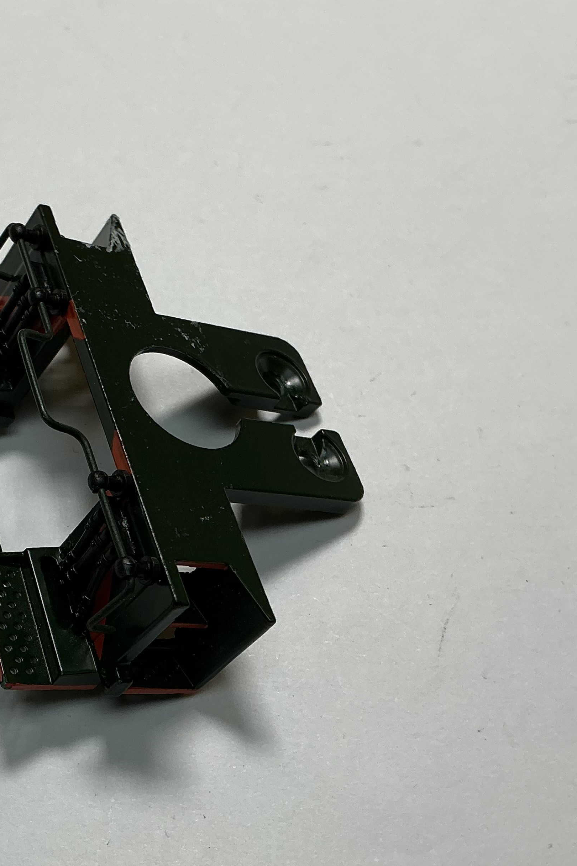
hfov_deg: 26.2
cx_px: 70
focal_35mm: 50
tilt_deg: -59.9
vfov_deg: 39.5
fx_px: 1202
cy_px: 500
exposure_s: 1/225
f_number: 1.8
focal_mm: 3
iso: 20
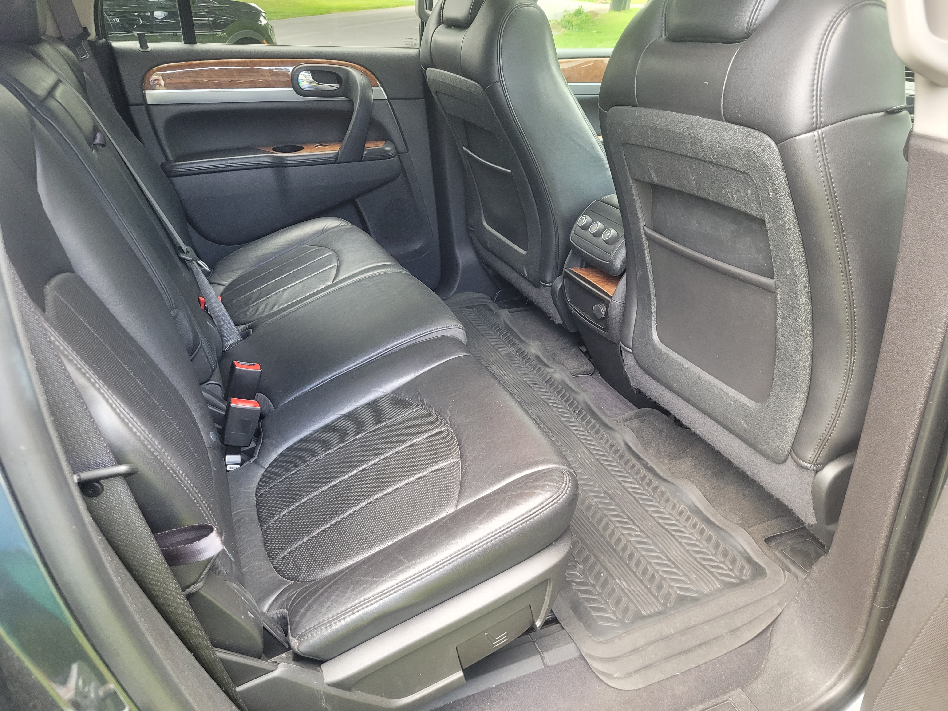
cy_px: 356
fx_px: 712
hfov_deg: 67.3
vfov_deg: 53.1
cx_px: 474
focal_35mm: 26
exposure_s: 1/120
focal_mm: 5.4
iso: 250
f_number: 1.8
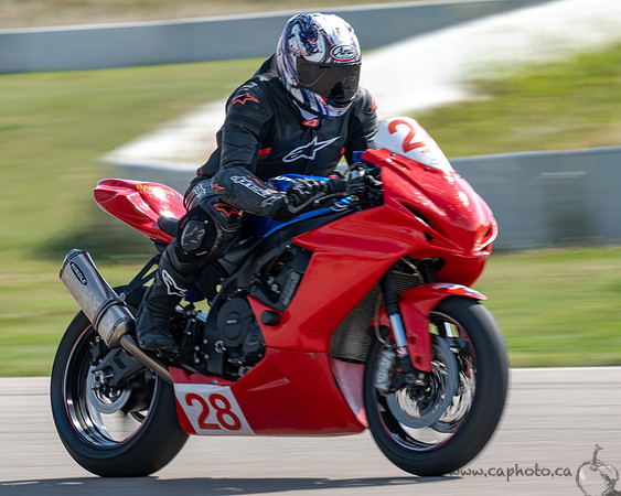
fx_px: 8133
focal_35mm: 443
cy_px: 249
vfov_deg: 3.5
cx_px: 203
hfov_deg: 4.4
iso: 280
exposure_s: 1/160
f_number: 16
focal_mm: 350
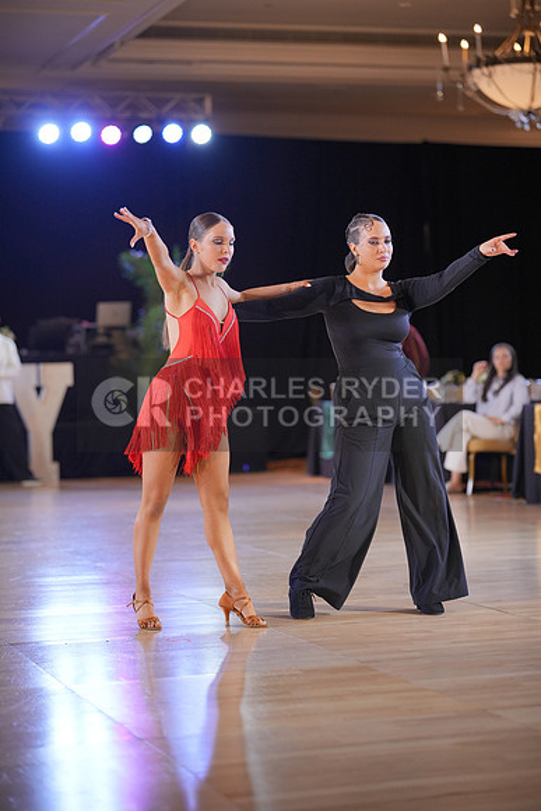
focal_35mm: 81
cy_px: 406
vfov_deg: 25.1
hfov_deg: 16.9
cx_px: 270
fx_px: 1825
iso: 1000
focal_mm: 81
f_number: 2
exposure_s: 1/500
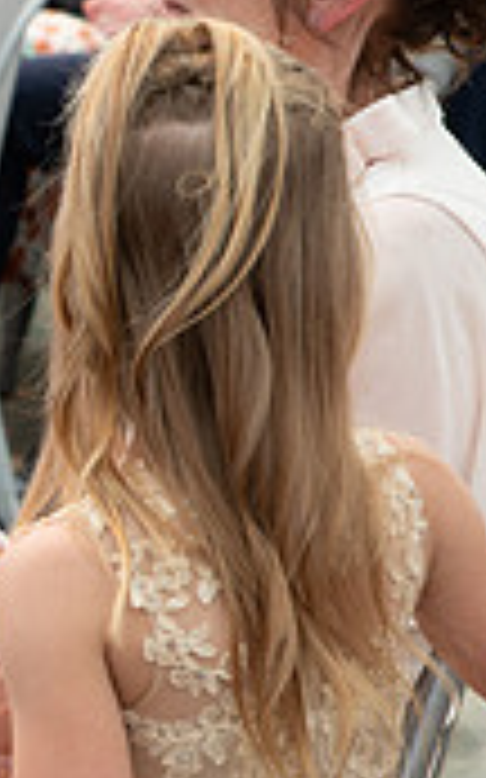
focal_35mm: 244
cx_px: -380
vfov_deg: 8.6
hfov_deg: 5.3
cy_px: 543
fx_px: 5175
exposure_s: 1/200
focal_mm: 66
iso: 160
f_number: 5
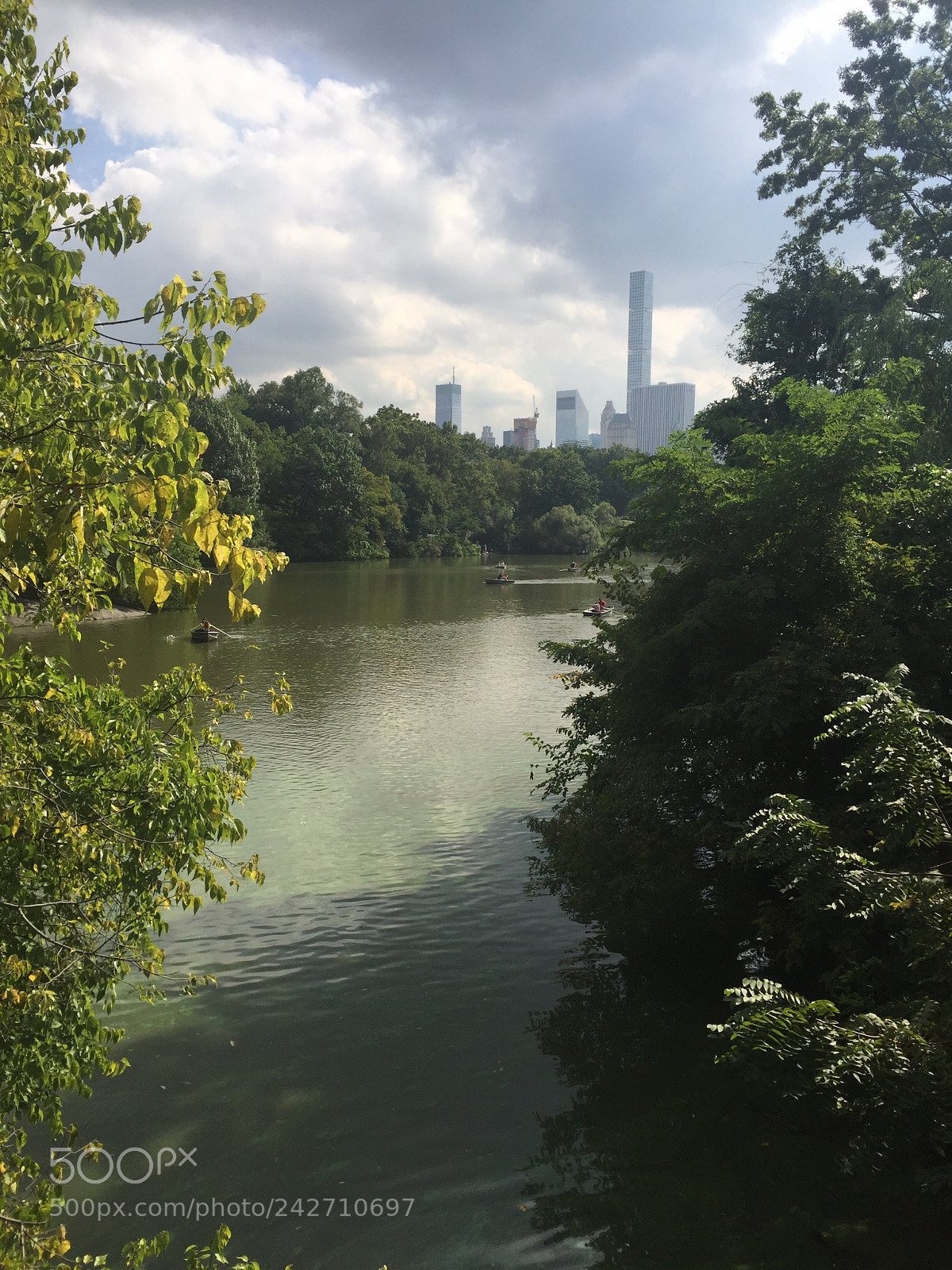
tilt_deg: -5.0
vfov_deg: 61.7
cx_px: 476
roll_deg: -1.0
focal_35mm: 29
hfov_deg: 48.2
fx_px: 1063
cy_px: 635
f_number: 2.2
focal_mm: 4.15
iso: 32
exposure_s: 1/2639
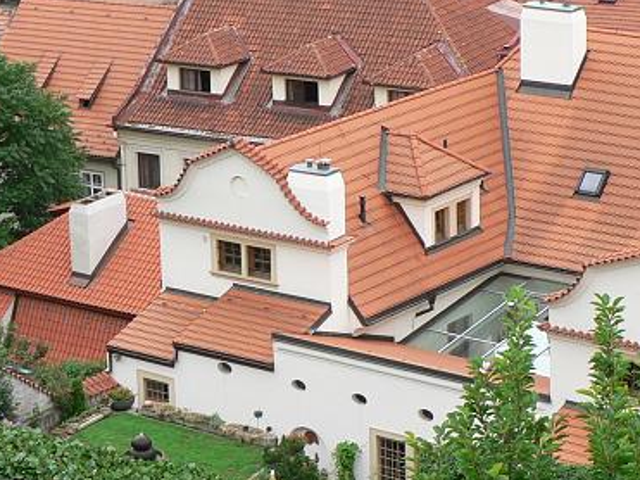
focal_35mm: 136
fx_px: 2514
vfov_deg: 10.9
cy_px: 150
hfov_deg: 14.5
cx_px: 283
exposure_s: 1/200
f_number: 4
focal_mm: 10.5
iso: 80
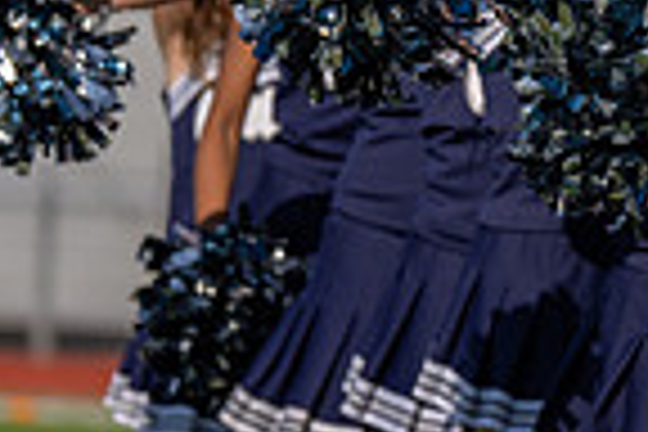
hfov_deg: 4.1
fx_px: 8999
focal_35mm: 500
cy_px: 151
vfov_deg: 2.7
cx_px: 999
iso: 100
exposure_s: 1/4000
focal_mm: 124
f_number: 2.8
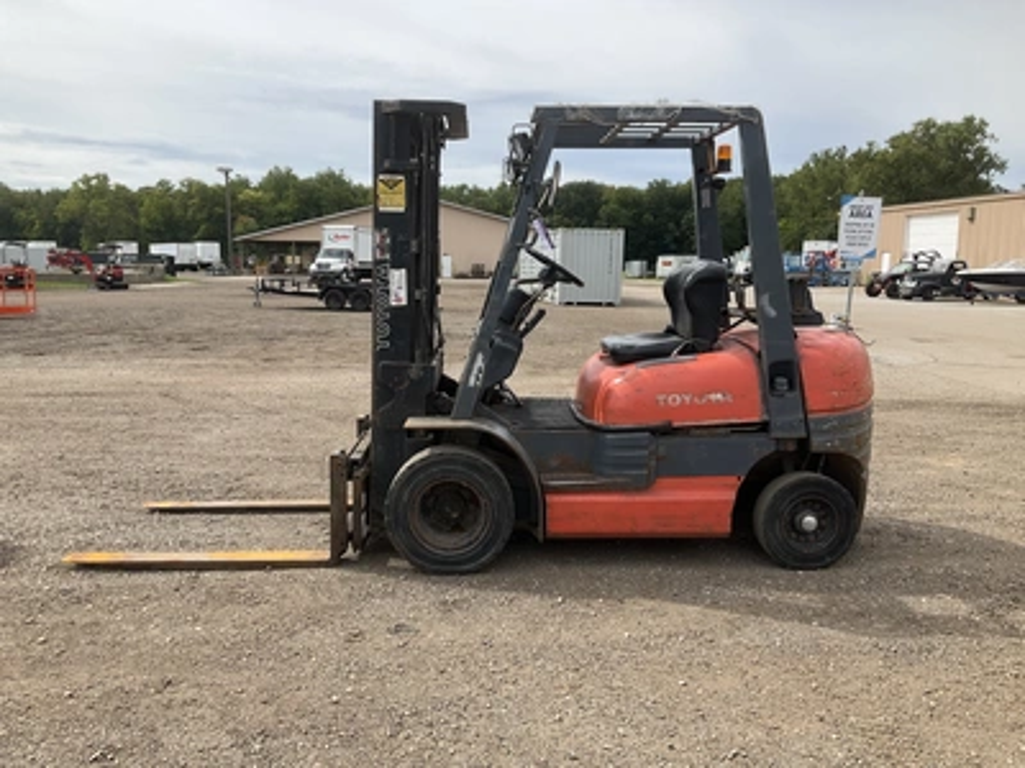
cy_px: 384
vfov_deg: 48.2
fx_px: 859
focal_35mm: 29
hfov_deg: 61.7
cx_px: 512
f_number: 1.8
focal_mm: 3
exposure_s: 1/1311
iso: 25
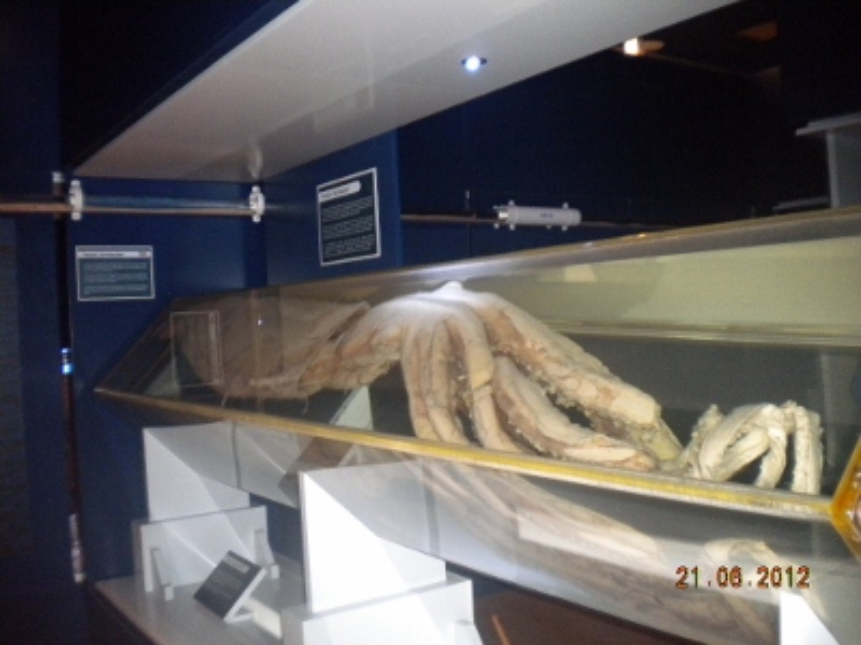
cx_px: 430
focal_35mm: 35
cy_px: 322
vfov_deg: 40.7
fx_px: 871
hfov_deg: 52.6
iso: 400
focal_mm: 6.3
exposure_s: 1/30
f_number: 3.1
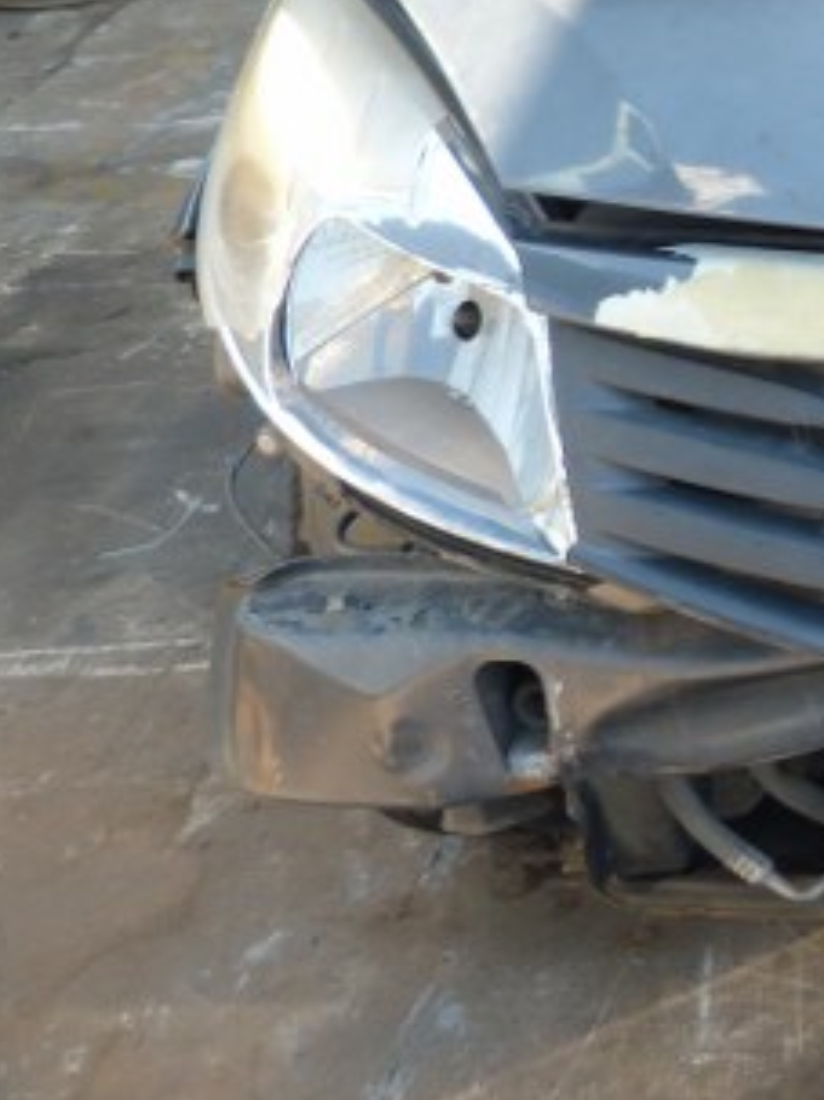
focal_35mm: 66
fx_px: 2096
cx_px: 1372
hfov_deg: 18.6
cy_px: 22
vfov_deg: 27.8
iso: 80
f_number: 2.8
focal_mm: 4.5
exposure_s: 1/60
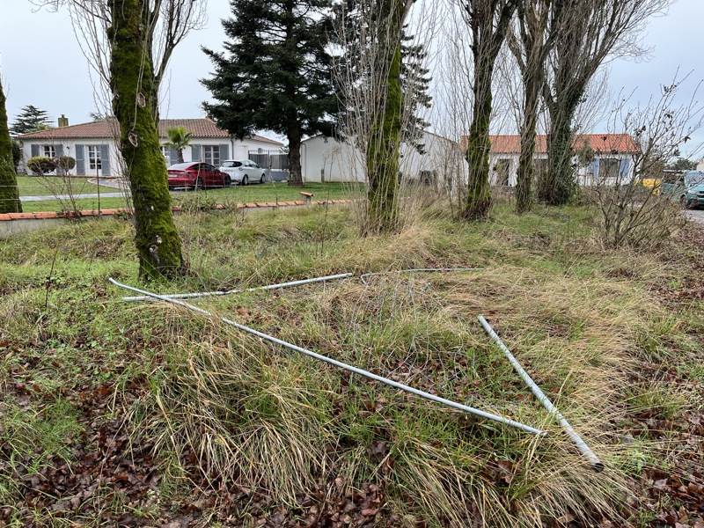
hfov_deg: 67.3
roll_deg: -0.2
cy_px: 264
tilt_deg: -8.8
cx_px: 352
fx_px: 529
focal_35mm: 26
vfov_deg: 53.1
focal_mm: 5.1
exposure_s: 1/345
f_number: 1.6
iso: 50
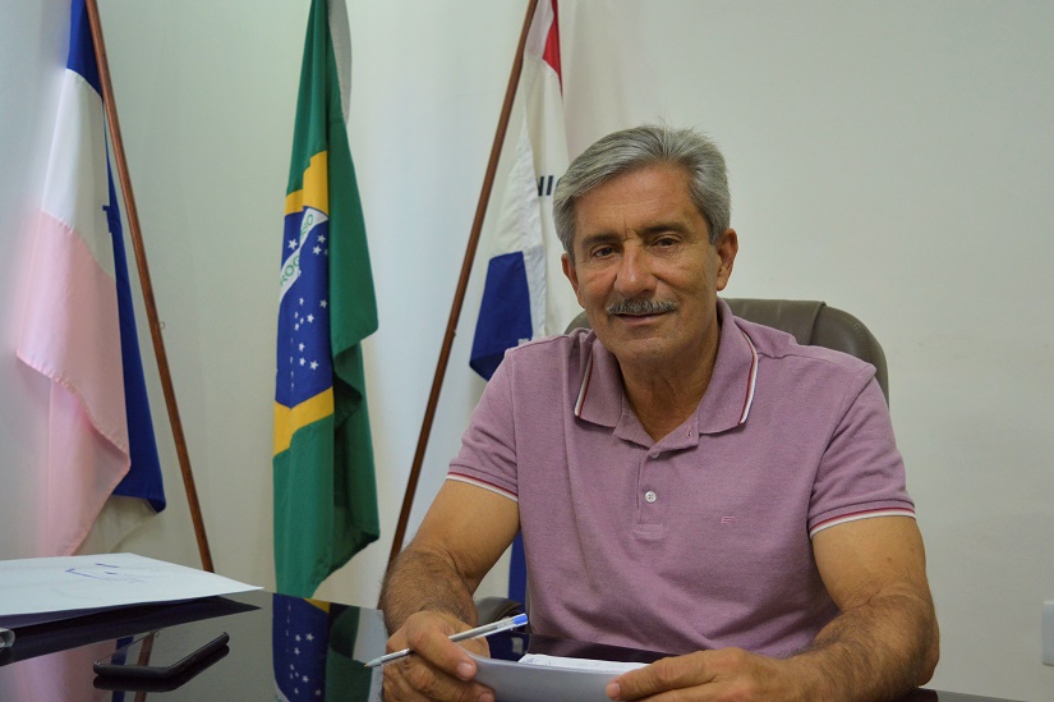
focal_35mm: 40
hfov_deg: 48.3
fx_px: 1170
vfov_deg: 33.3
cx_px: 612
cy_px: 385
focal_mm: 22
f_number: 3.8
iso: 900
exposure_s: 1/30
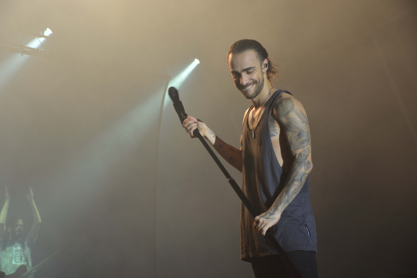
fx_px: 973
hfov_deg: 24.2
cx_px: 208
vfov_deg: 16.3
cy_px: 139
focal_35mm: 84
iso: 640
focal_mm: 56
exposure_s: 1/60
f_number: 4.8
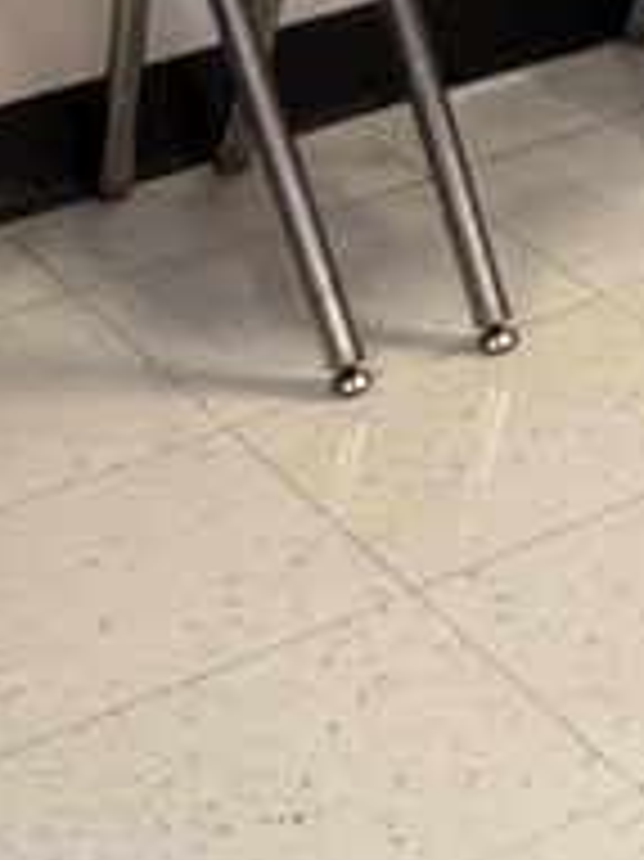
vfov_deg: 14.4
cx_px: 1432
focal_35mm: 129
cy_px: -365
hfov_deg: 10.3
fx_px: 3203
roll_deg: -0.2
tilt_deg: -16.2
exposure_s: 1/120
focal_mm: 6.76
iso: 200
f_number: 1.78
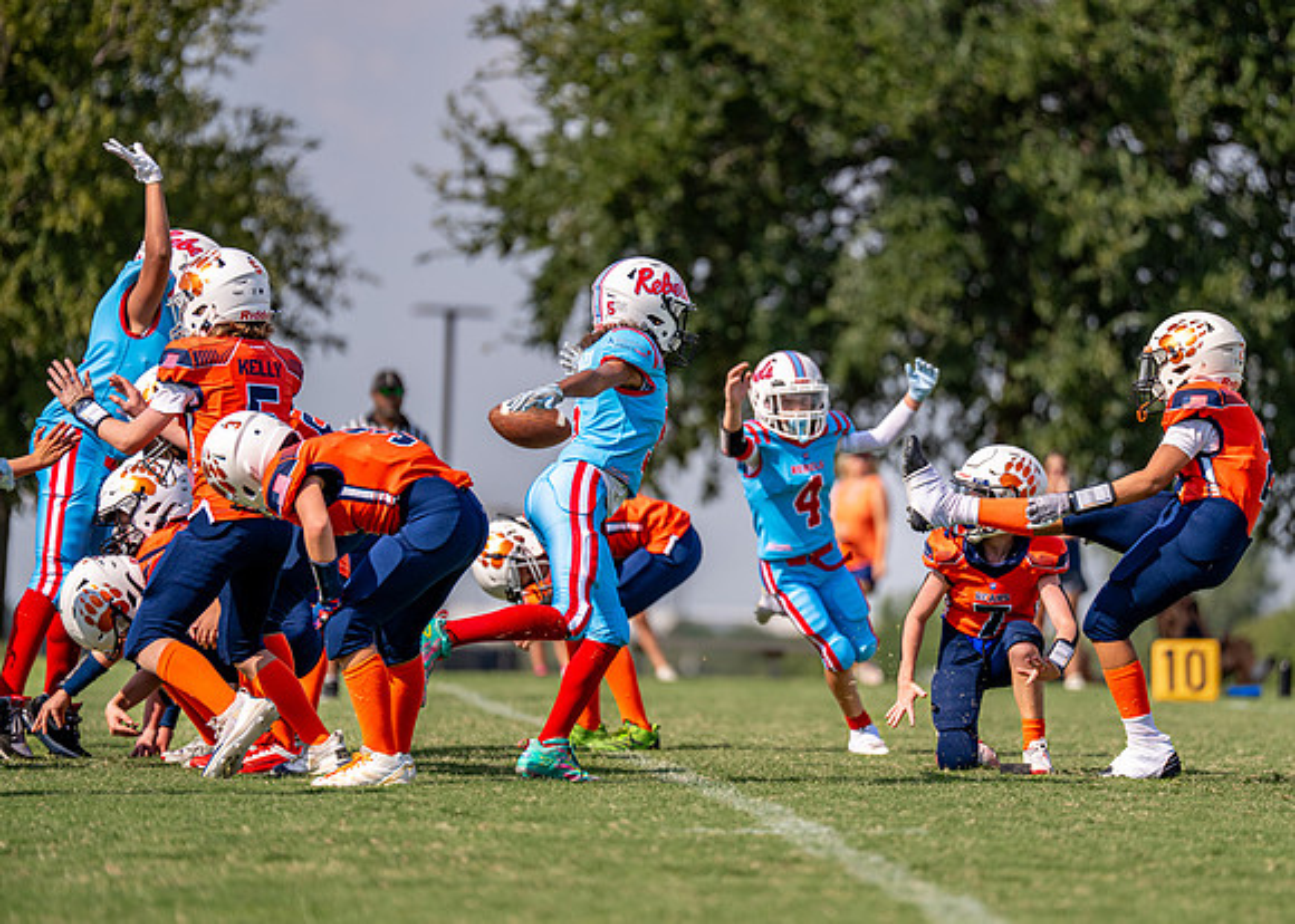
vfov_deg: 6.2
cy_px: 421
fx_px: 8552
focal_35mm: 233
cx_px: 761
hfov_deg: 8.7
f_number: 2.8
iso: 125
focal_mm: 200
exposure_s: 1/3200
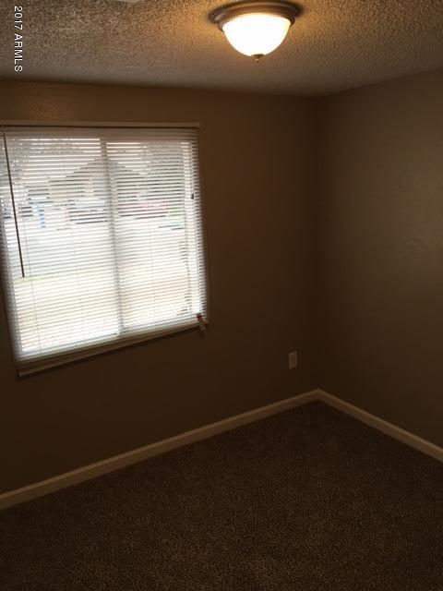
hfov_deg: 48.2
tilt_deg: -11.7
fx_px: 495
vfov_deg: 61.7
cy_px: 296
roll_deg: +2.5
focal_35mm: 29
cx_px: 222
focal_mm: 4.15
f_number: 2.2
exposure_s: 1/15
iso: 32
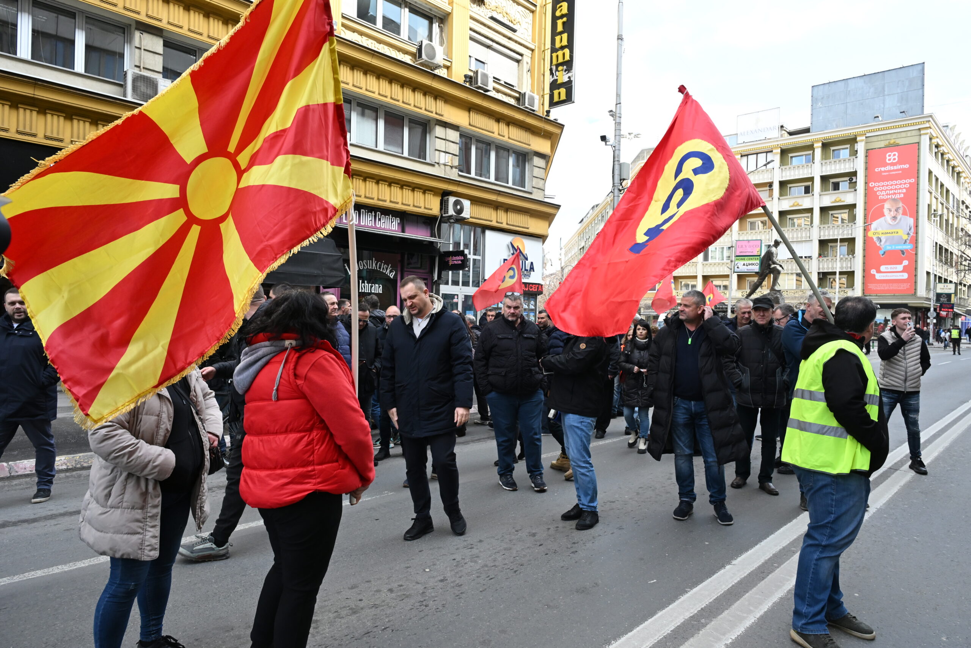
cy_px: 324
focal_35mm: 24
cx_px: 486
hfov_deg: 73.7
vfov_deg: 53.1
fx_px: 647
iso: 2000
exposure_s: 1/1000
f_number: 8
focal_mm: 24
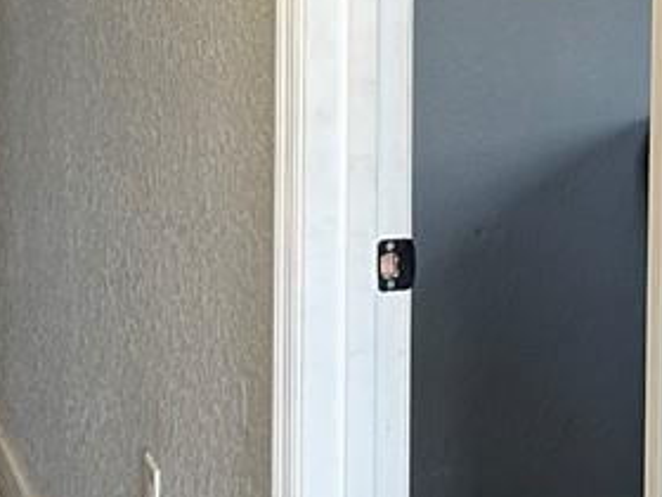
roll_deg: -1.1
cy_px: -187
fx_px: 2620
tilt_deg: -5.9
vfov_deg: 10.5
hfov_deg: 14.4
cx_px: 180
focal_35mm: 137
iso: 125
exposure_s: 1/120
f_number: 1.78
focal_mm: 6.86
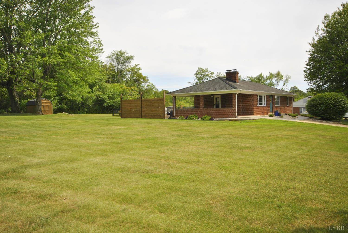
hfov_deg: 61.9
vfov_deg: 43.7
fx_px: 290
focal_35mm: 30
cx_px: 174
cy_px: 116
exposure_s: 1/250
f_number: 8
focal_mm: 20
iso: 100
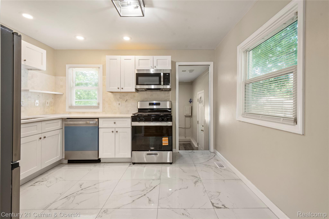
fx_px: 137
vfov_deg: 77.3
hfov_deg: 100.4
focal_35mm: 15
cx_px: 164
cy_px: 110
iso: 400
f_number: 11
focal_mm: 10
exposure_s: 1/4
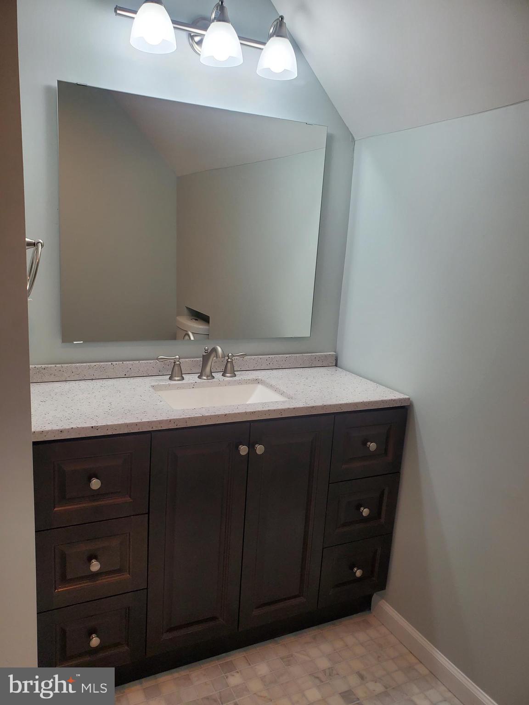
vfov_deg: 67.3
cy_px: 352
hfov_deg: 53.1
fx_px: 530
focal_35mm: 26
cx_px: 264
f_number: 2.4
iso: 80
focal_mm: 4.3
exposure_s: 1/120
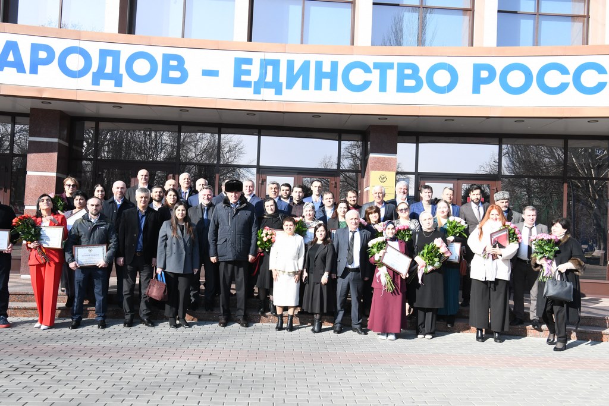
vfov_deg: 41.1
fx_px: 541
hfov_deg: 58.7
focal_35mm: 32
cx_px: 304
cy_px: 203
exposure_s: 1/800
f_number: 13
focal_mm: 32
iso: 2000
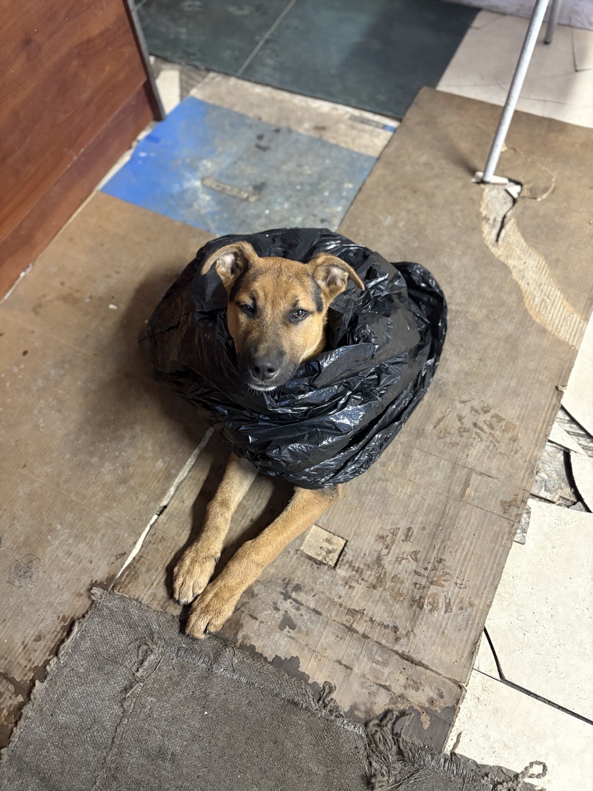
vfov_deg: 67.3
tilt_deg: -61.9
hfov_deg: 53.1
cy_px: 396
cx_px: 296
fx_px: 594
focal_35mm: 26
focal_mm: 5.96
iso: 640
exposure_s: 1/33
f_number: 1.6
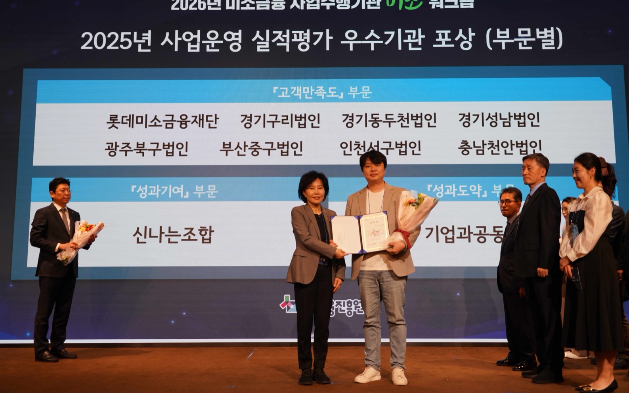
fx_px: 634
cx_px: 315
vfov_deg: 34.4
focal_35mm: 37
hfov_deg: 52.7
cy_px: 187
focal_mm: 36
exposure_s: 1/160
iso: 640
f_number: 4
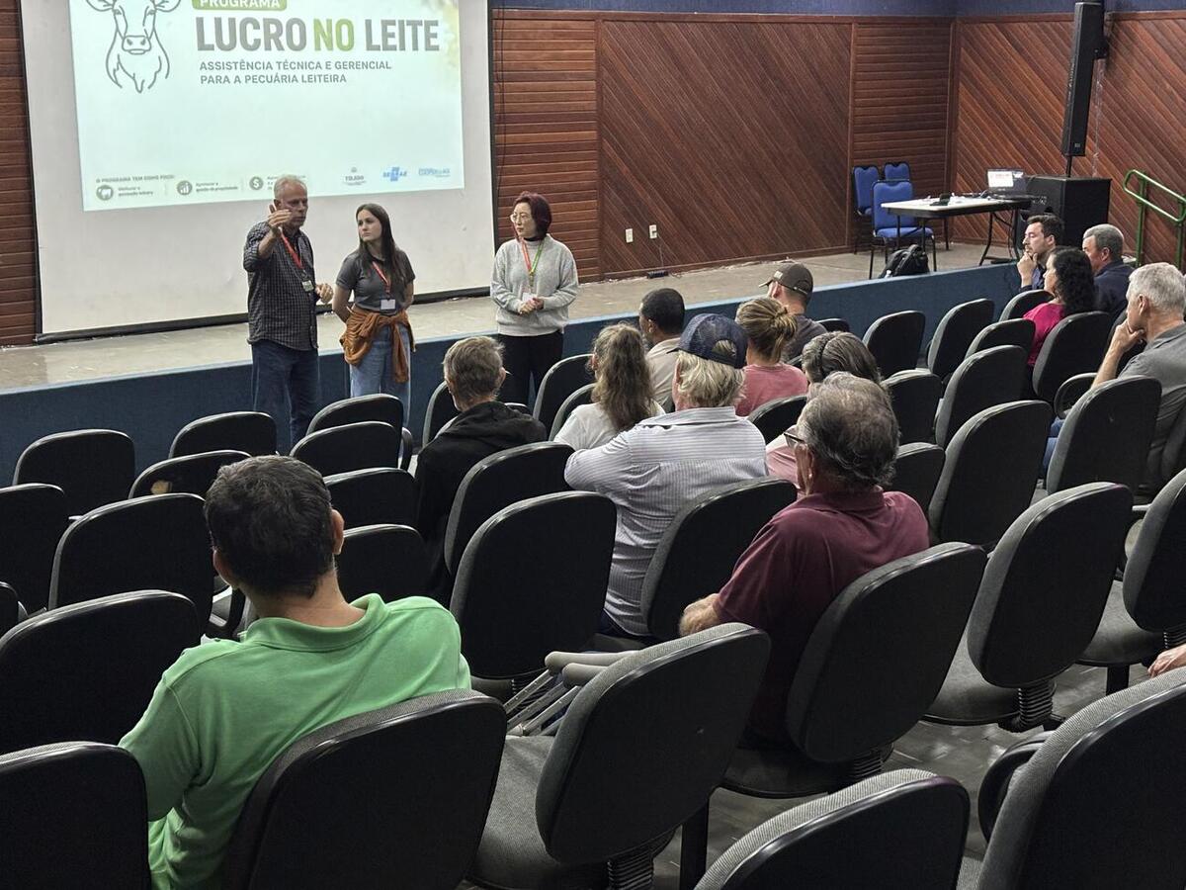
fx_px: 1782
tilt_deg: -12.6
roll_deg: +0.5
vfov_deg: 28.0
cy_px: 445
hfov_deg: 36.8
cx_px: 593
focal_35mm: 52
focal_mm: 5.96
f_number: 1.6
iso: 250
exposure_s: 1/40
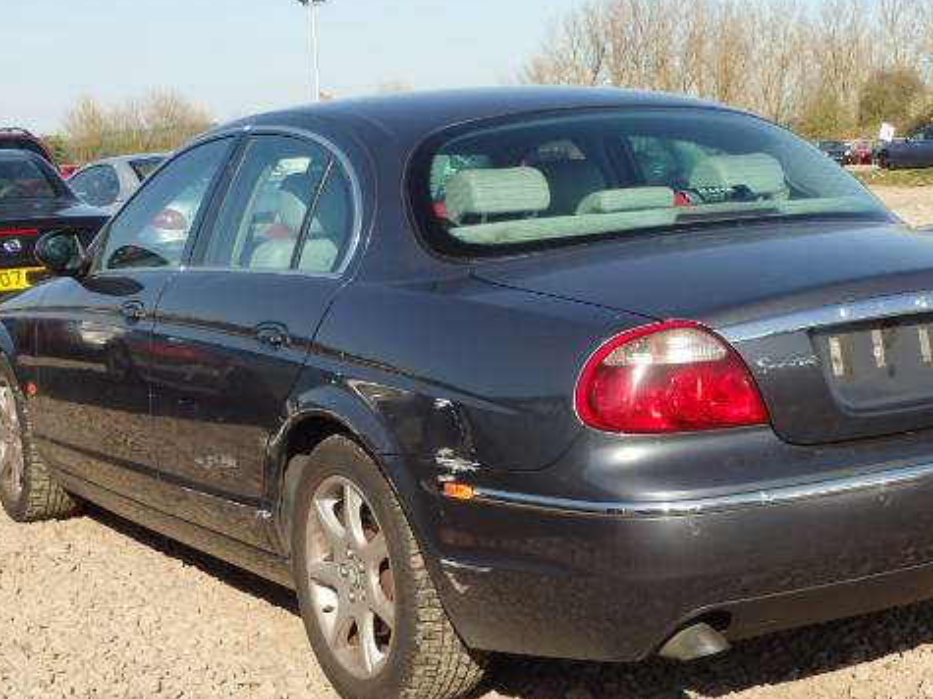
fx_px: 1671
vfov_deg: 23.6
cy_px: 399
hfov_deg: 31.1
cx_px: 572
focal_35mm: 62
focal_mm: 8.3
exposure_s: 1/500
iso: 125
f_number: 4.9
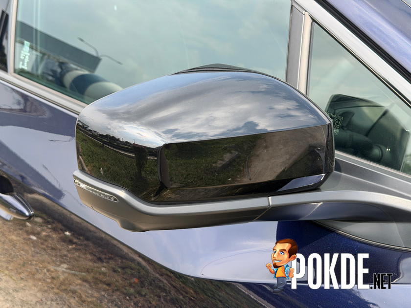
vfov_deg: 30.3
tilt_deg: -18.6
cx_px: 206
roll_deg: +1.1
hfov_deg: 39.7
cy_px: 154
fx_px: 570
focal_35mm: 48
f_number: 1.78
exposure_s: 1/855
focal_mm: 6.76
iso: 64
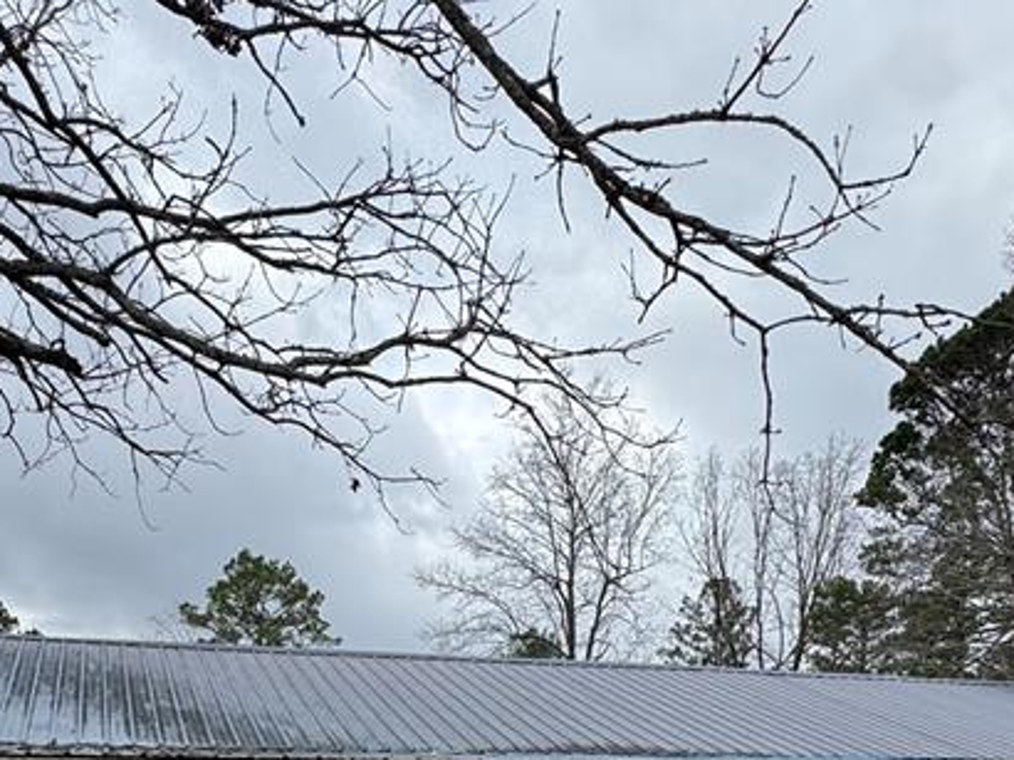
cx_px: 413
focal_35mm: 35
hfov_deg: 52.3
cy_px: 812
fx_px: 1025
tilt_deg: +0.0
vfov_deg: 35.5
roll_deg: -0.4
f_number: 2.2
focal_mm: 2.22
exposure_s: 1/910
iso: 50
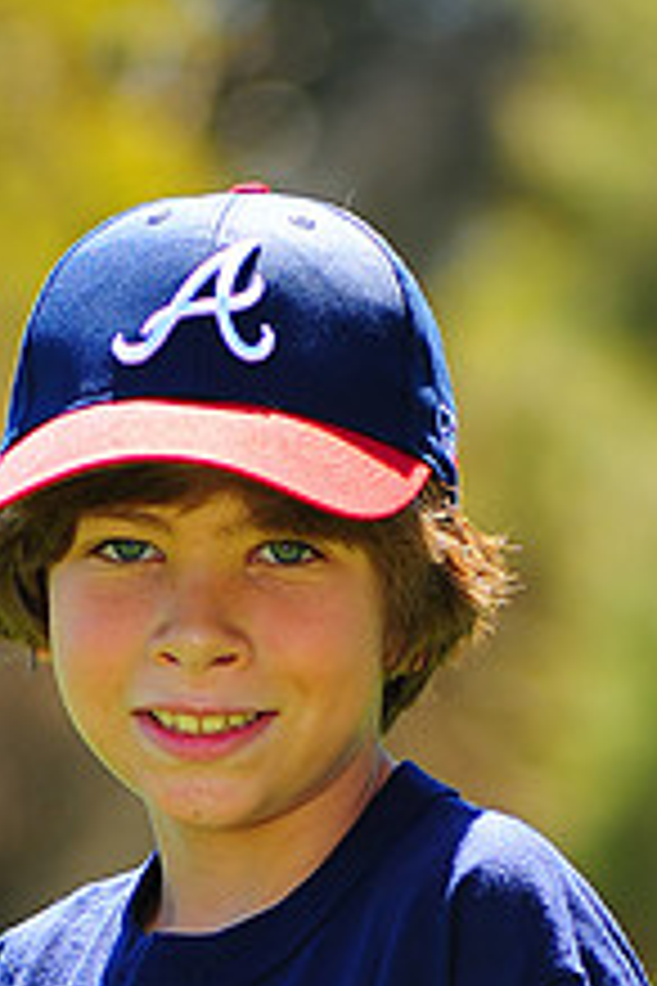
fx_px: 13057
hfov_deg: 2.9
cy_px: 1112
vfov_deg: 4.3
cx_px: 220
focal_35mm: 477
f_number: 5
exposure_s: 1/400
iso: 200
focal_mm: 180
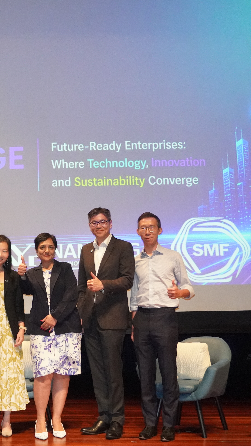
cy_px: 226
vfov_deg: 37.3
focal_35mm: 56
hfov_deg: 20.8
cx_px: 2
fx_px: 660
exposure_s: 1/160
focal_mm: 23
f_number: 4
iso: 4000
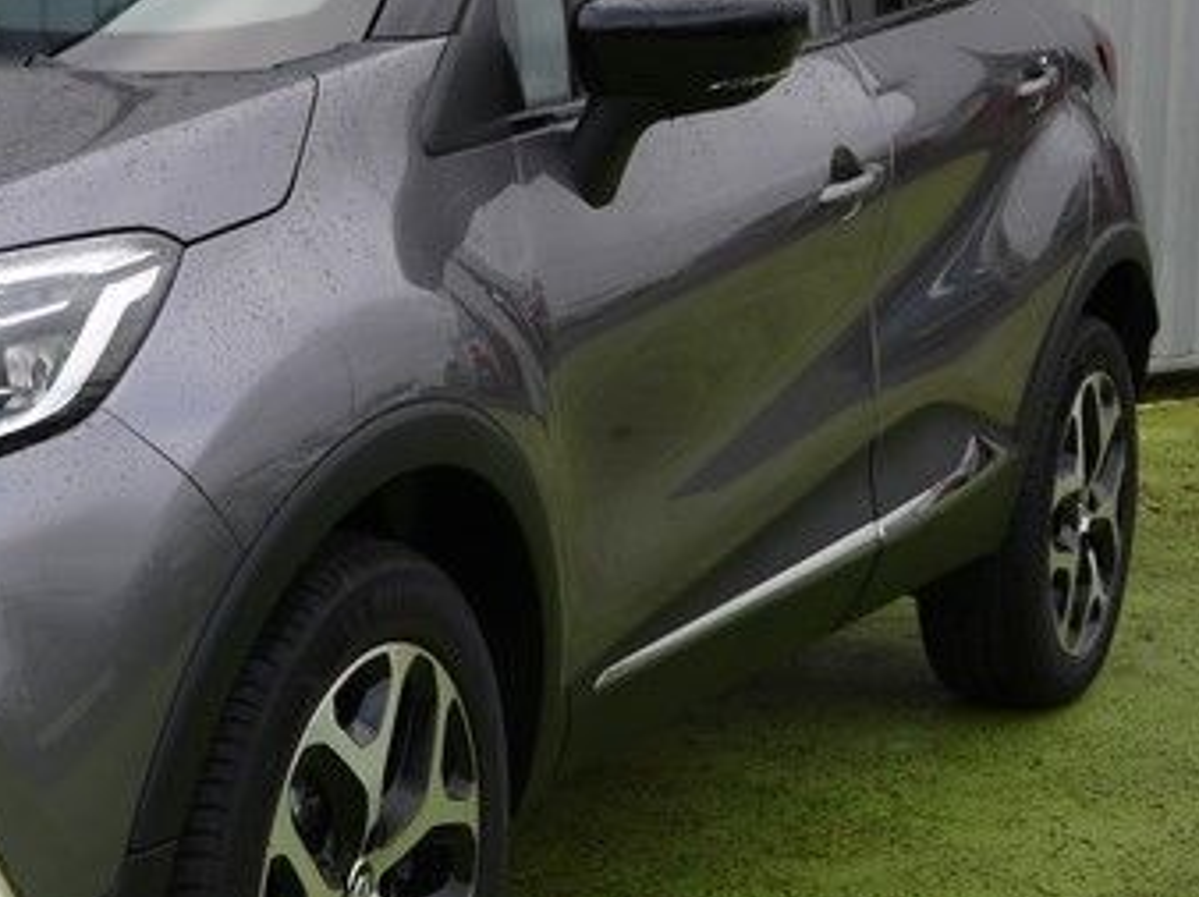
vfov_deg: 16.4
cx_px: -78
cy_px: 425
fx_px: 3115
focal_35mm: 90
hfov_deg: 20.9
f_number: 5
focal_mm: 19
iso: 160
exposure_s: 1/160
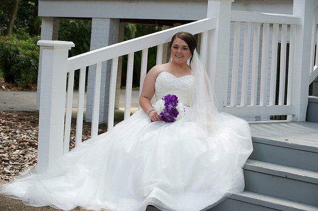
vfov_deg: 15.2
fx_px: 795
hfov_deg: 22.6
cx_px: 159
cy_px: 106
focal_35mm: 90
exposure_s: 1/200
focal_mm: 90
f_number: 5
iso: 320
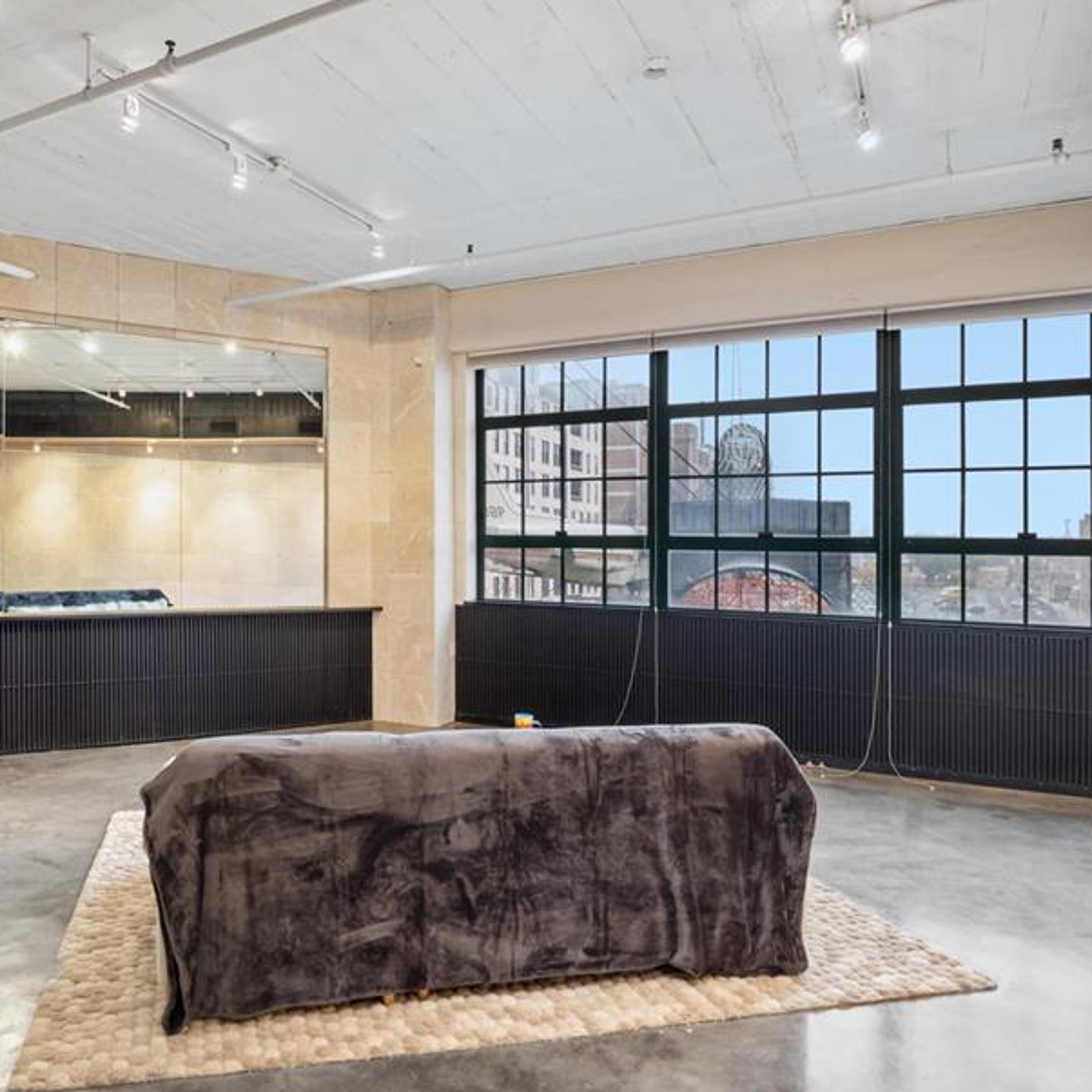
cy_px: 570
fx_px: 928
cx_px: 394
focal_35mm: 26
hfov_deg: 60.0
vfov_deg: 60.9
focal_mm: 9
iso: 400
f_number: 8
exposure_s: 1/40
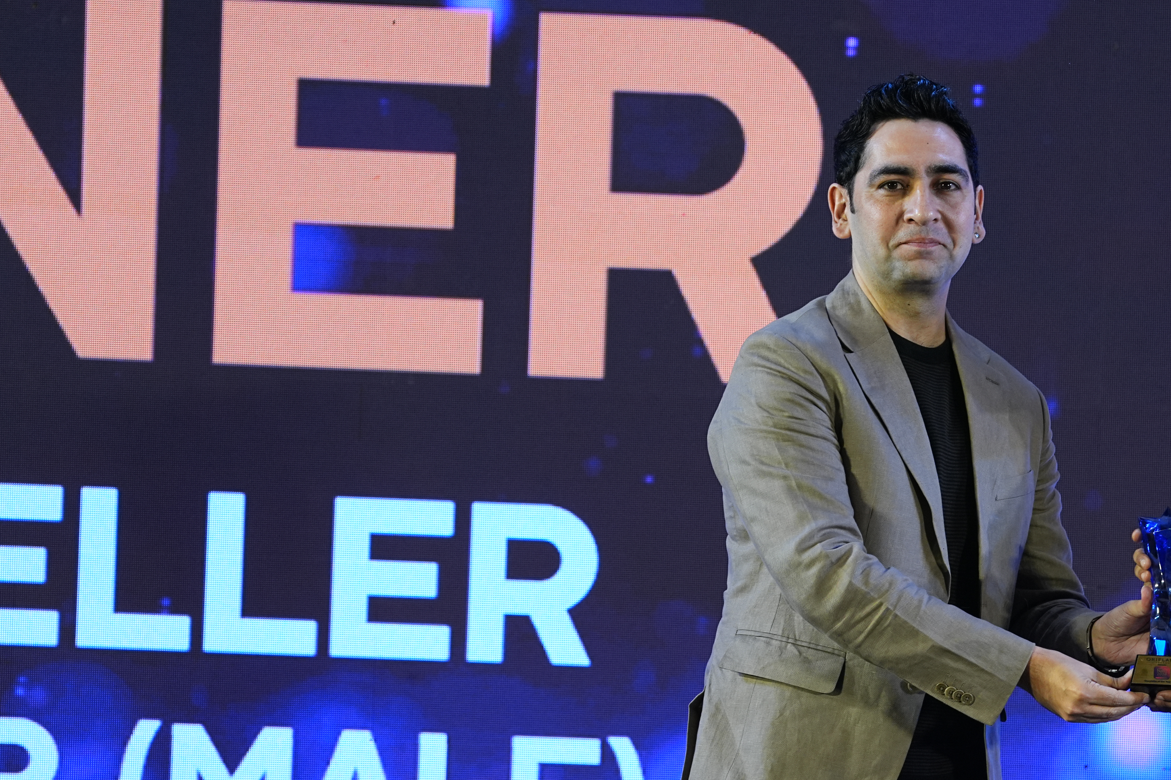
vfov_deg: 3.8
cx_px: 1013
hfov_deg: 5.6
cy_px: 782
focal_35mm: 365
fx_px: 11871
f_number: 4
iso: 640
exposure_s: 1/160
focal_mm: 171
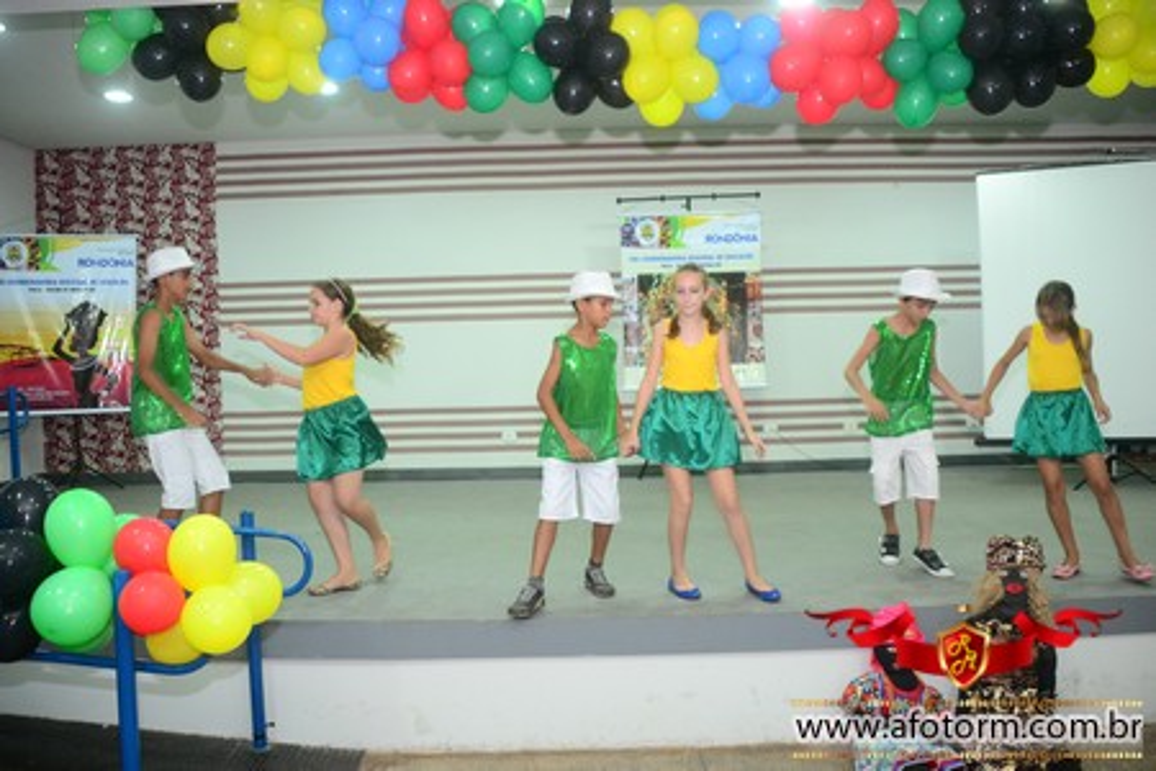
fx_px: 963
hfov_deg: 61.9
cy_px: 386
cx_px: 578
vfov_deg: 43.6
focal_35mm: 30
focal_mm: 20
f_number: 3.5
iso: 1600
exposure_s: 1/80
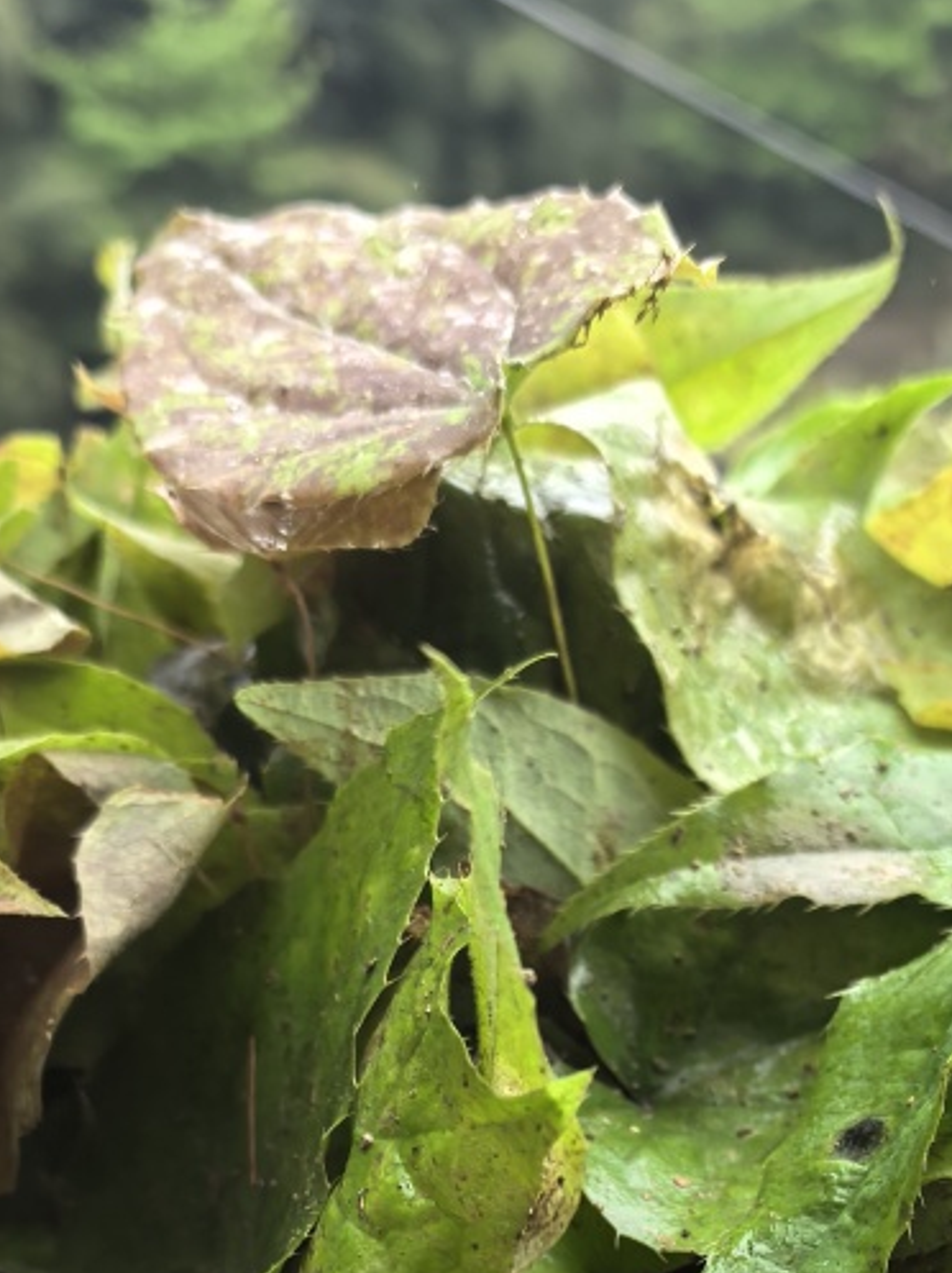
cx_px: 635
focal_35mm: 58
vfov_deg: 30.7
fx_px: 2130
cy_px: 1295
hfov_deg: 25.1
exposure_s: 1/1055
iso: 800
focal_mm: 6.98
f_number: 2
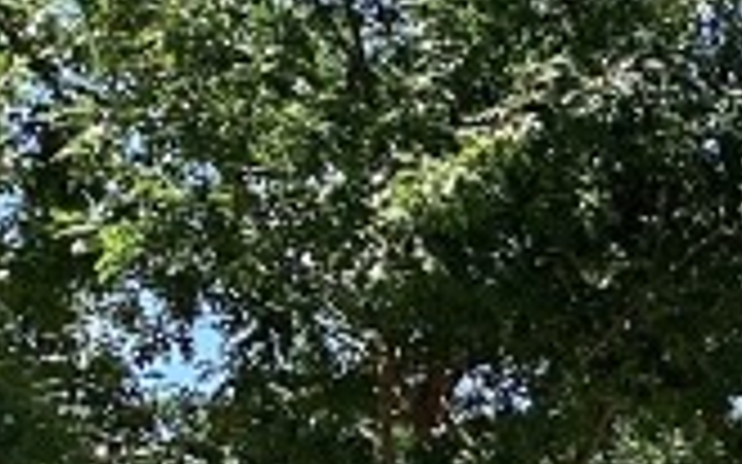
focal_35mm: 204
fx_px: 4124
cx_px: 1979
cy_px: 955
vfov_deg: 6.2
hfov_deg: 8.9
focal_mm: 3.3
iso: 25
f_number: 2.4
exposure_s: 1/799
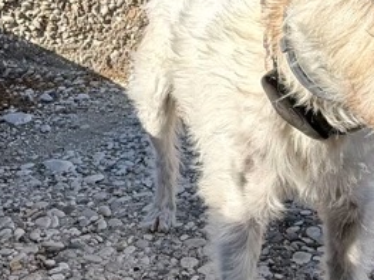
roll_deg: +6.5
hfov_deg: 30.0
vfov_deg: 22.9
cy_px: 145
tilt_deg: -20.2
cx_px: 112
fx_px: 691
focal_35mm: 64
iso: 25
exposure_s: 1/789
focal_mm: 2.22
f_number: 2.2
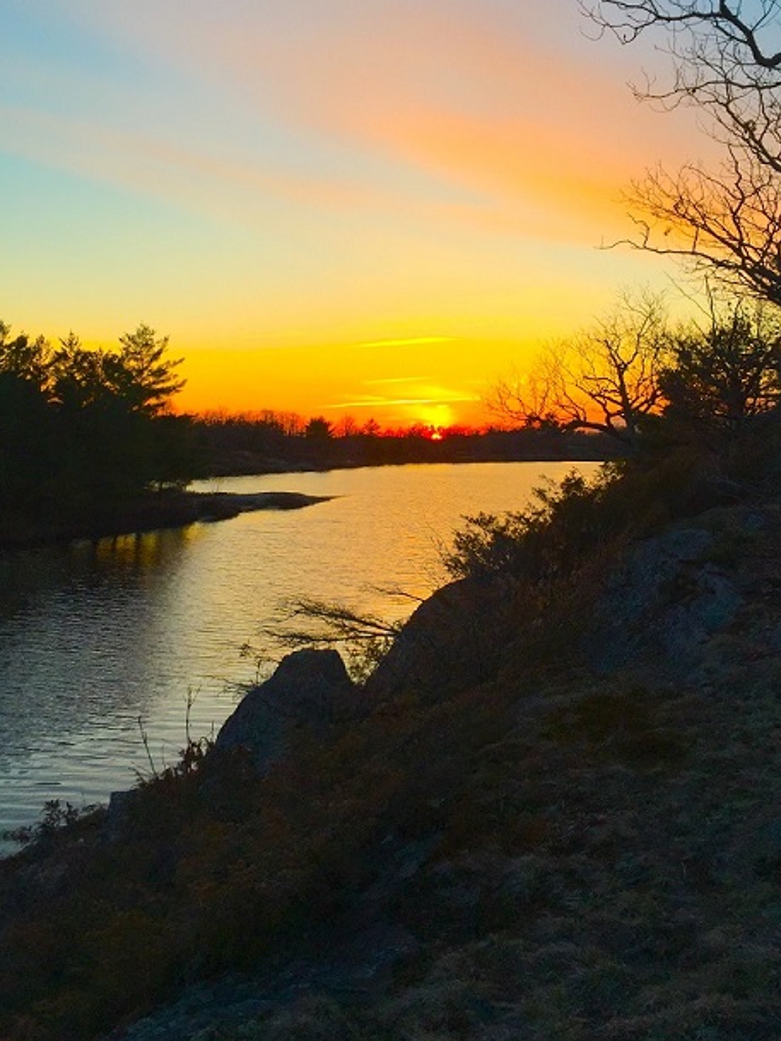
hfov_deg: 40.7
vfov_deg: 52.3
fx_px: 1053
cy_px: 423
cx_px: 415
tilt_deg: -2.3
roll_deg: -1.5
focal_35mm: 35
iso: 32
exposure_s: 1/434
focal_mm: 4.15
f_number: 2.2
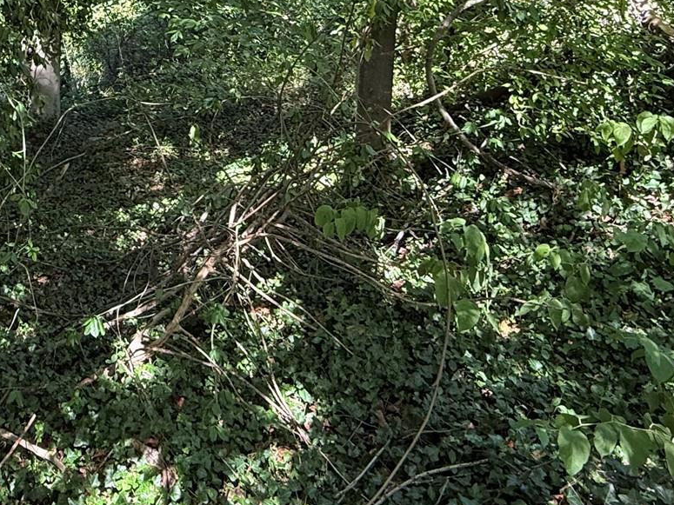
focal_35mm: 37
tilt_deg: -3.2
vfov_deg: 35.5
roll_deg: -0.9
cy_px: 17
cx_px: 178
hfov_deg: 48.4
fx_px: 720
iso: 160
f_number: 2.2
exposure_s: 1/99
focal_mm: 2.22
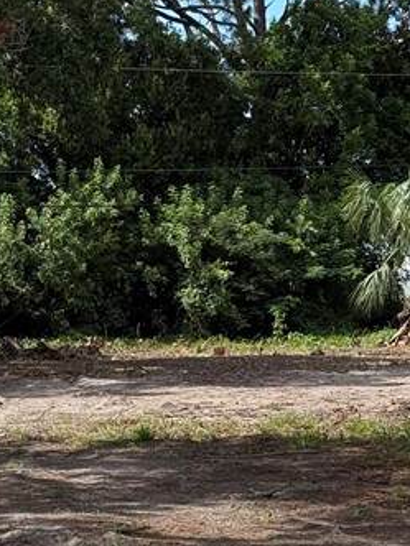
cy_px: 164
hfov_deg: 10.0
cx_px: 97
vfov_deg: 13.3
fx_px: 2337
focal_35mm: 148
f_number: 1.78
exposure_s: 1/2273
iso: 64
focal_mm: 6.76
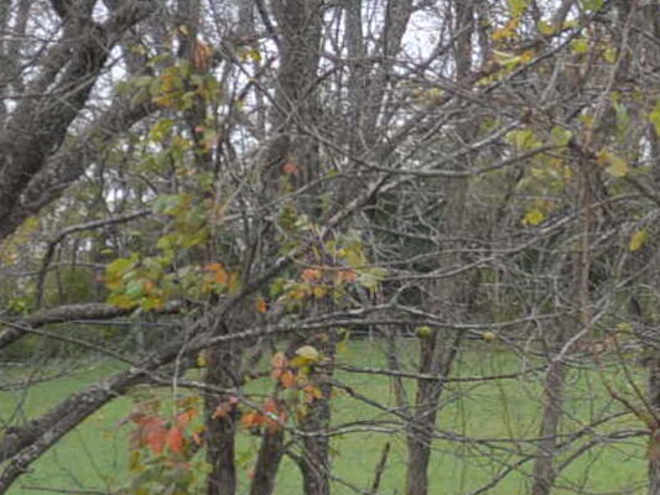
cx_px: 790
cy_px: 371
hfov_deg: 5.1
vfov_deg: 3.8
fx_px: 7418
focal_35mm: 389
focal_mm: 48
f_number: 5.6
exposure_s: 1/125
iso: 140
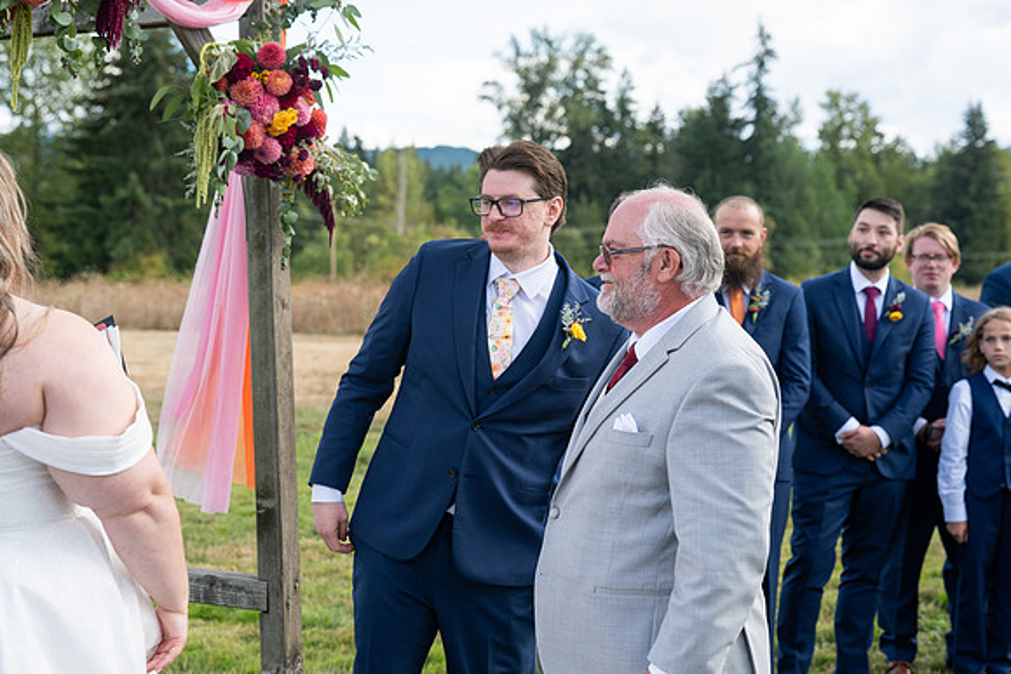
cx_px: 506
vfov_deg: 21.6
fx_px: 1770
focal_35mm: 63
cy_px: 337
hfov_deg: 31.9
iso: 400
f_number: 4.5
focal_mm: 63
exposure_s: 1/1000
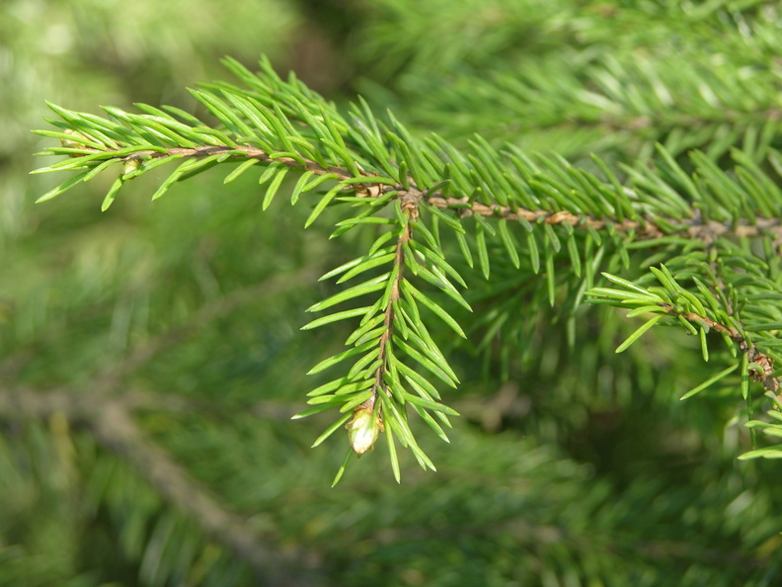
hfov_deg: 10.4
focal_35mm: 190
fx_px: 4292
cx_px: 391
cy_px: 294
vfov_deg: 7.8
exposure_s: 1/30
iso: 50
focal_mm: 48.5
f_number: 4.5
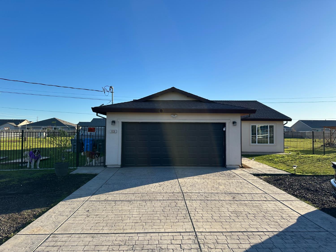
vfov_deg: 56.8
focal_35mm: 24
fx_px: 233
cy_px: 126
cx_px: 168
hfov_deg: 71.6
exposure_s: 1/3058
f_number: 1.78
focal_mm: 6.86
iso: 80
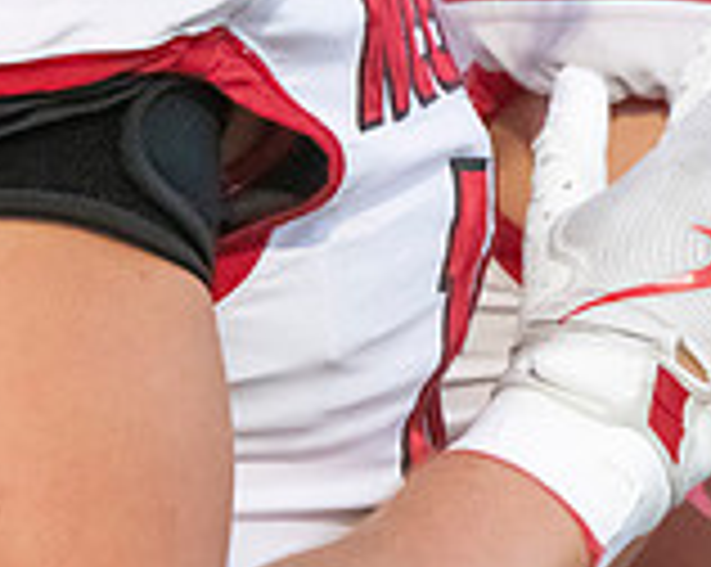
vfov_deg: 3.0
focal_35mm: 518
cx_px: 981
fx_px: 10887
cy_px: -106
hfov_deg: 3.7
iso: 10000
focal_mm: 150
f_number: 7.1
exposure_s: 1/500
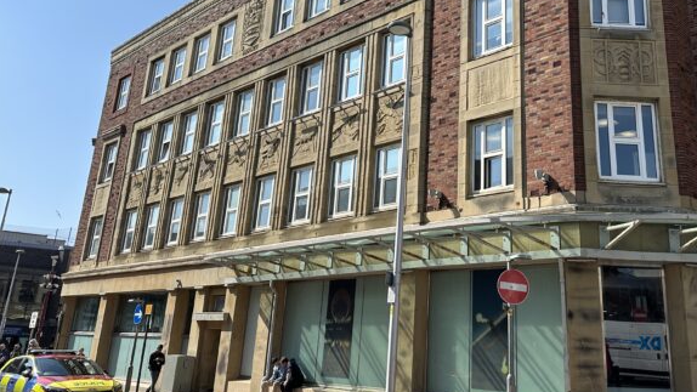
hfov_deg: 55.8
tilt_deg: +18.2
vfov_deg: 33.3
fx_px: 647
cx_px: 444
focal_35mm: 35
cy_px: 117
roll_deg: -1.8
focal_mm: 6.86
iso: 80
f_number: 1.78
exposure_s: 1/4016
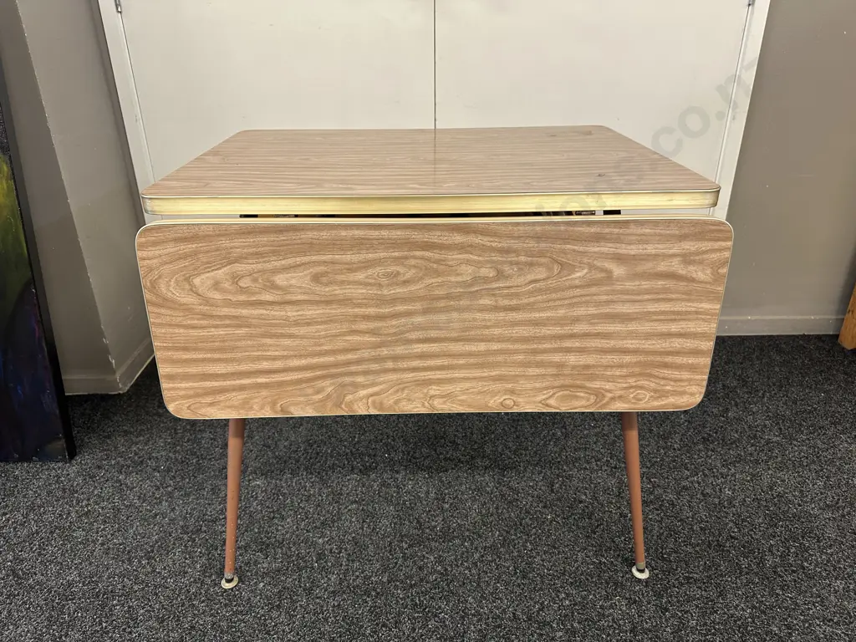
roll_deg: +0.5
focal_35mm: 24
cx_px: 428
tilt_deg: -25.5
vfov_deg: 56.8
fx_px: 593
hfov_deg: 71.6
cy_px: 321
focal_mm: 6.86
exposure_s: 1/50
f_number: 1.78
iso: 160
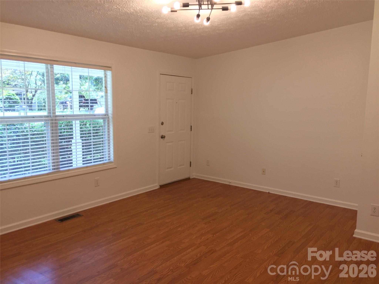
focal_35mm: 29
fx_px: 318
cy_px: 142
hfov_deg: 61.7
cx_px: 190
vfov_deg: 48.2
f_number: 2.2
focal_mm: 4.15
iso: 40
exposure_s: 1/30
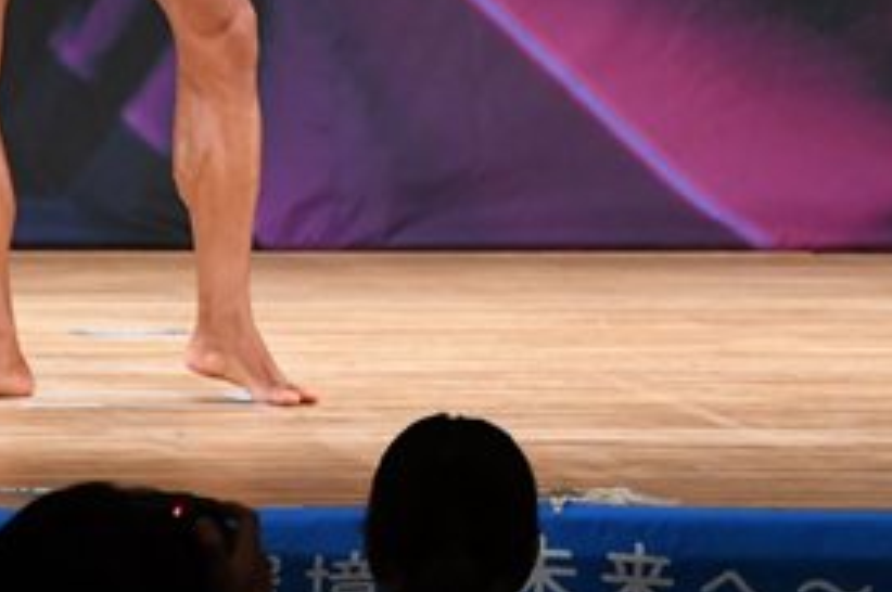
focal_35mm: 637
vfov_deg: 2.2
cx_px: 158
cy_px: -189
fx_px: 15765
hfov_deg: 3.2
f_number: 5.6
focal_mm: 150
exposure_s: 1/400
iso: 3200
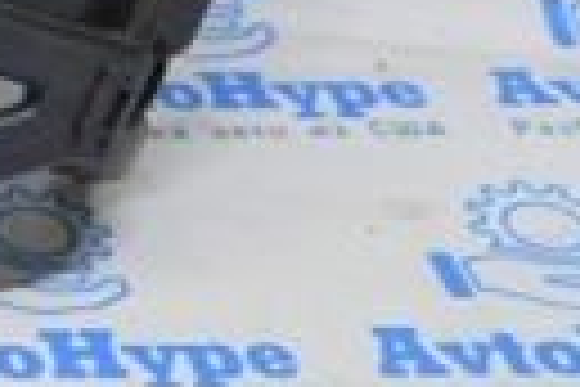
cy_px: -551
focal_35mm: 185
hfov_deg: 9.7
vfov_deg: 7.0
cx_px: -850
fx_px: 2988
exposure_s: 1/20
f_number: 5.6
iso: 400
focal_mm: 25
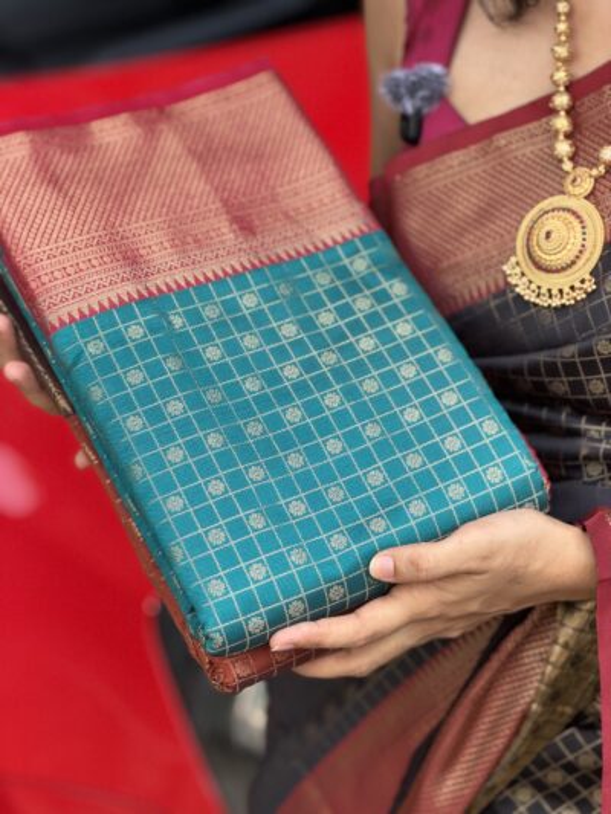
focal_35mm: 100
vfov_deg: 19.6
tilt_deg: -26.6
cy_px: 407
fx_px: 2352
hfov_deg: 14.8
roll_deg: -0.7
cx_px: 306
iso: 100
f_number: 2.8
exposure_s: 1/121
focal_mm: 16.89
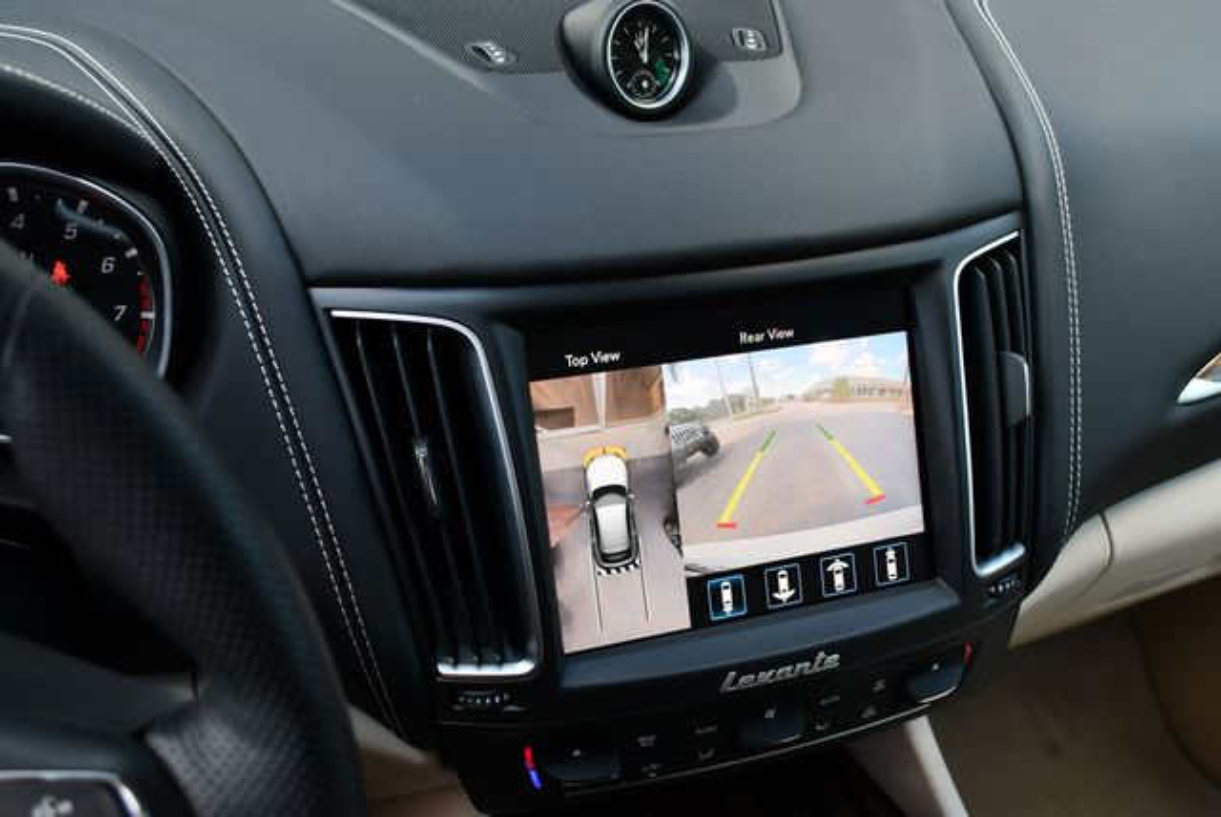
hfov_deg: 53.1
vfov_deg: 36.9
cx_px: 610
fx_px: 1222
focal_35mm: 36
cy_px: 408
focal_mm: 18
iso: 400
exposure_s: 1/250
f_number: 4
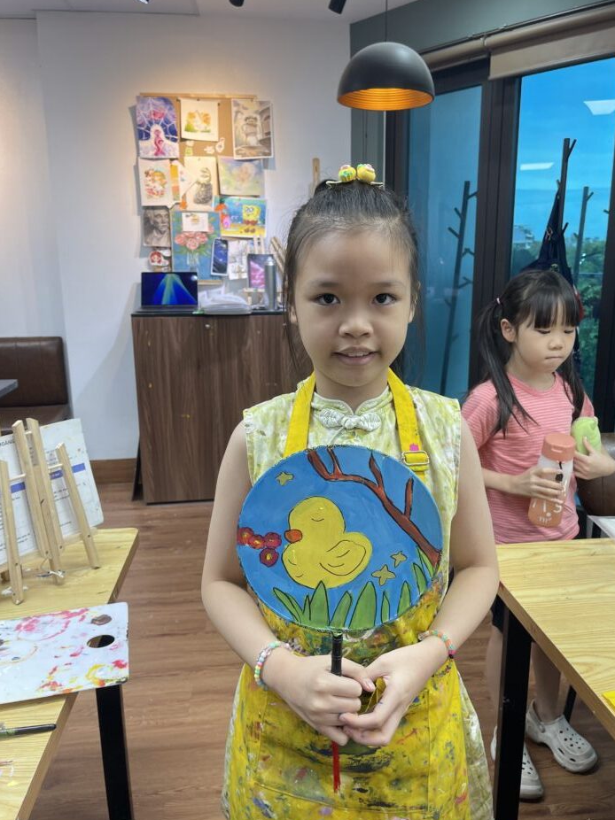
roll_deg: +0.5
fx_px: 640
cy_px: 411
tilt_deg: -12.2
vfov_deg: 65.3
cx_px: 331
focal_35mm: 27
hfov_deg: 51.3
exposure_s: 1/100
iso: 64
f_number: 1.6
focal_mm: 5.1
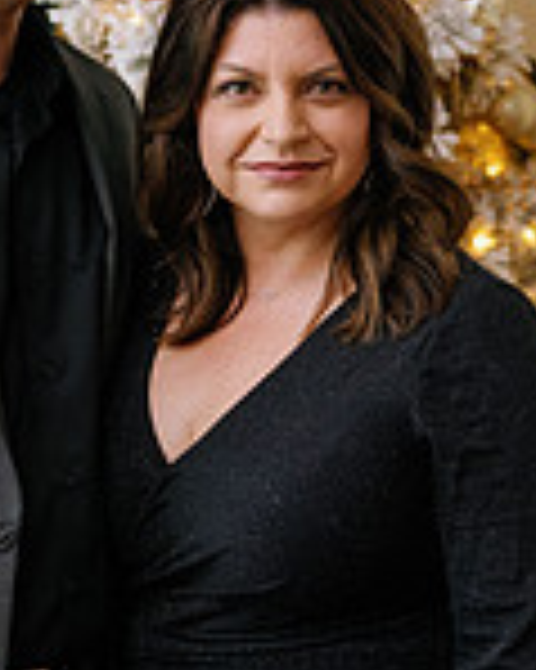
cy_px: 436
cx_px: 59
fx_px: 2819
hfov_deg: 10.8
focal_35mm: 142
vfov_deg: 13.6
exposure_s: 1/100
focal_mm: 50
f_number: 2.8
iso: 800
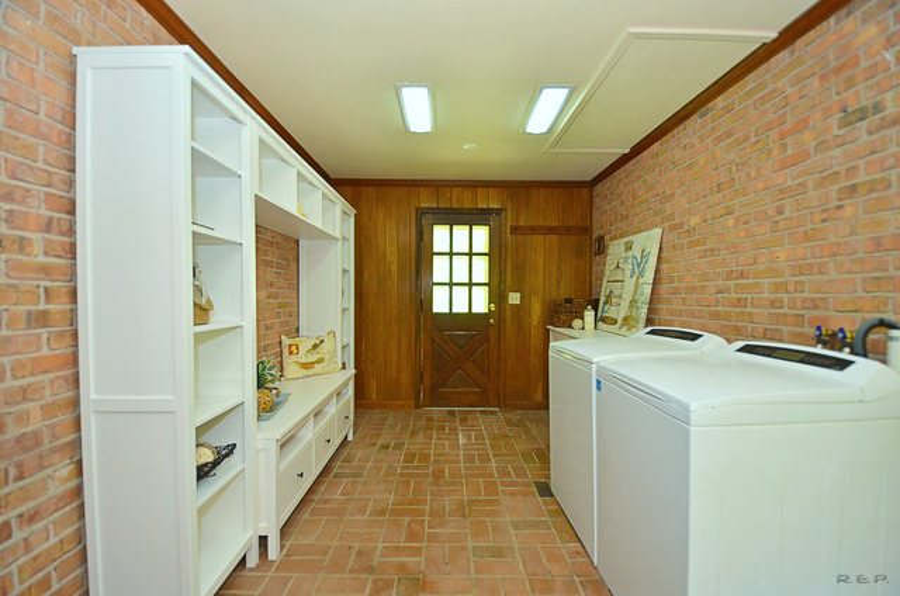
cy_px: 298
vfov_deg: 77.1
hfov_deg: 100.5
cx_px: 450
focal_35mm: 15
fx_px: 374
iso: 800
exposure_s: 1/125
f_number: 4
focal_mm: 10
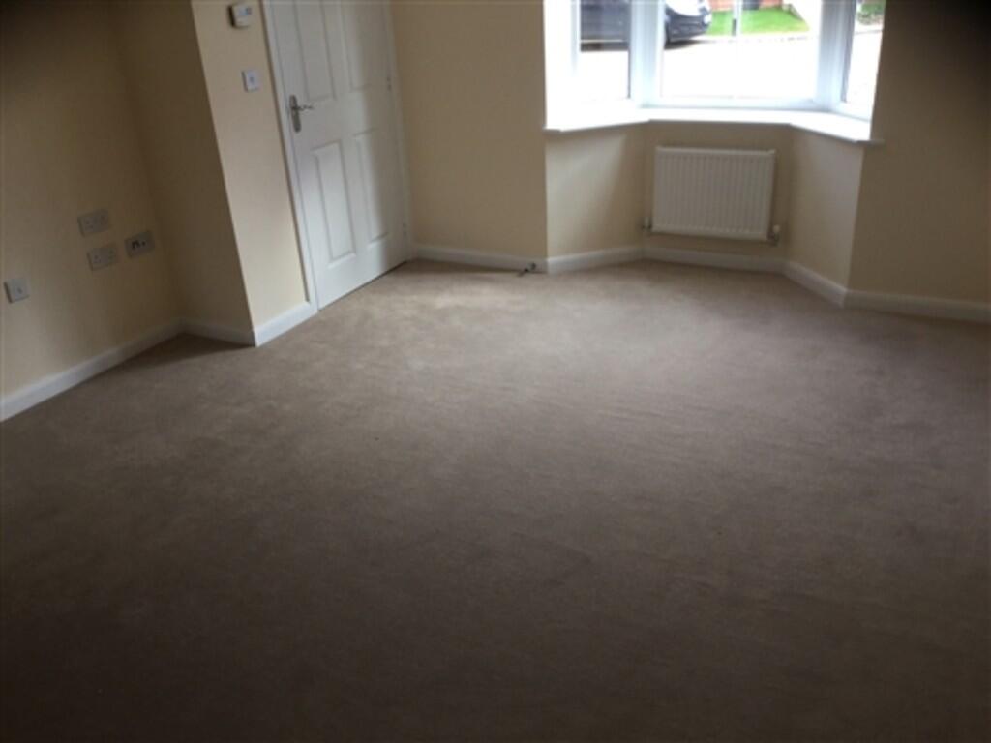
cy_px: 372
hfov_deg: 58.4
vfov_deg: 45.4
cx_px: 496
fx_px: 887
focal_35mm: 31
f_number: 2.4
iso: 32
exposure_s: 1/60
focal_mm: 3.3
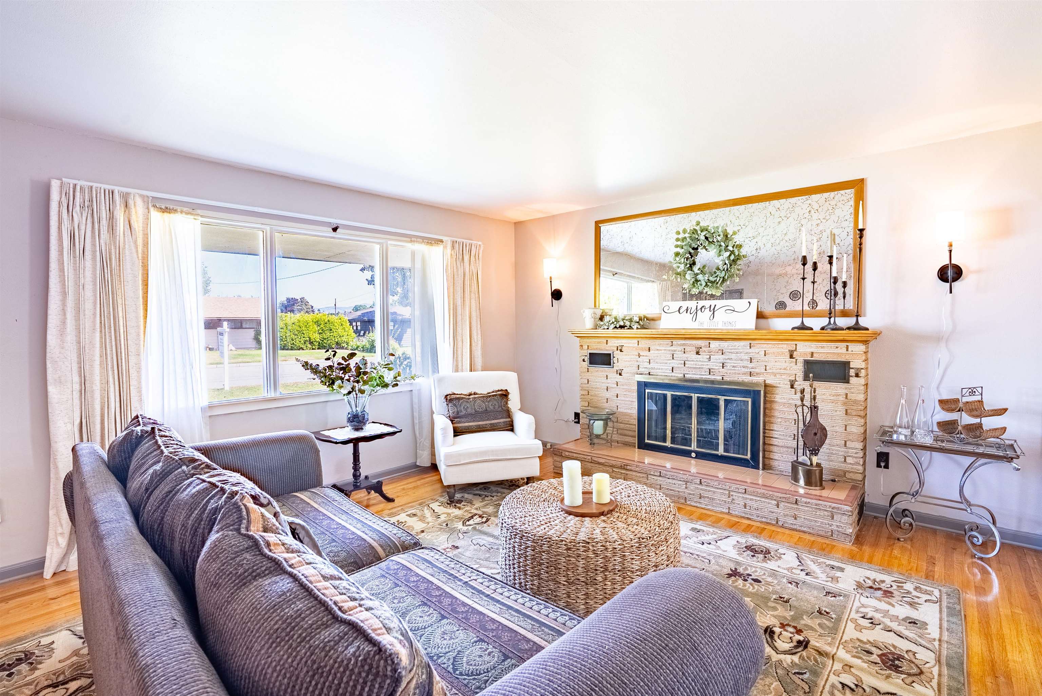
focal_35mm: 16
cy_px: 348
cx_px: 521
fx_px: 463
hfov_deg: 96.7
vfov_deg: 73.8
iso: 400
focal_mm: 16
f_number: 8
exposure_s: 1/160
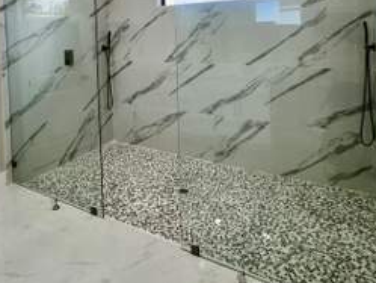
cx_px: 174
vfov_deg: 47.8
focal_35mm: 27
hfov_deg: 65.2
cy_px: 47
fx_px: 293
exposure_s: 1/120
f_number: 2.2
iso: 50
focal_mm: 2.22
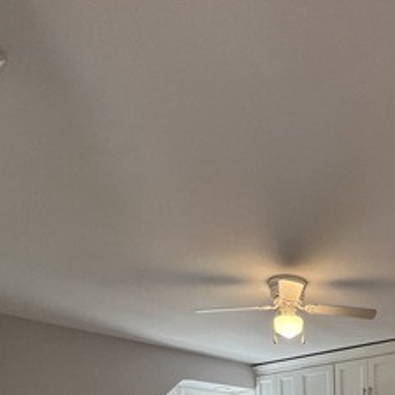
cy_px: 496
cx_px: 344
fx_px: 439
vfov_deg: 35.5
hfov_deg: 44.7
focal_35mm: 34
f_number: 1.8
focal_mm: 1.57
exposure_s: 1/120
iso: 125
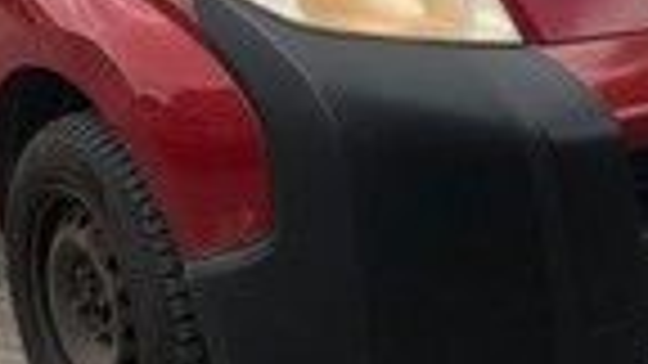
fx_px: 1271
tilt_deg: -11.0
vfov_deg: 16.0
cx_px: 342
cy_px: -9
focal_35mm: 74
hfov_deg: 28.6
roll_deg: -3.4
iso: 20
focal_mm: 3.99
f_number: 1.8
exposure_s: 1/410
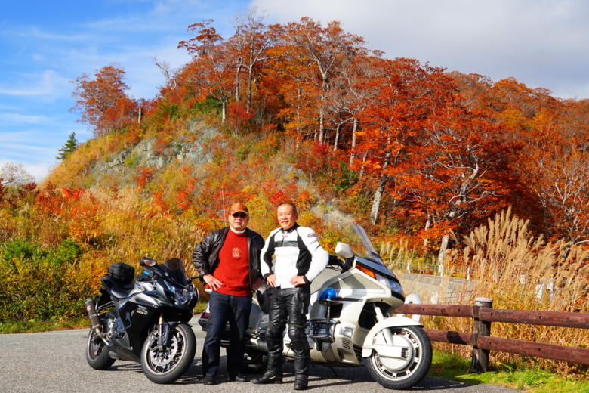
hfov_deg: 48.5
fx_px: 654
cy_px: 194
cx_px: 297
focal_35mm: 40
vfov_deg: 33.4
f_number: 11
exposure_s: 1/125
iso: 100
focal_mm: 26
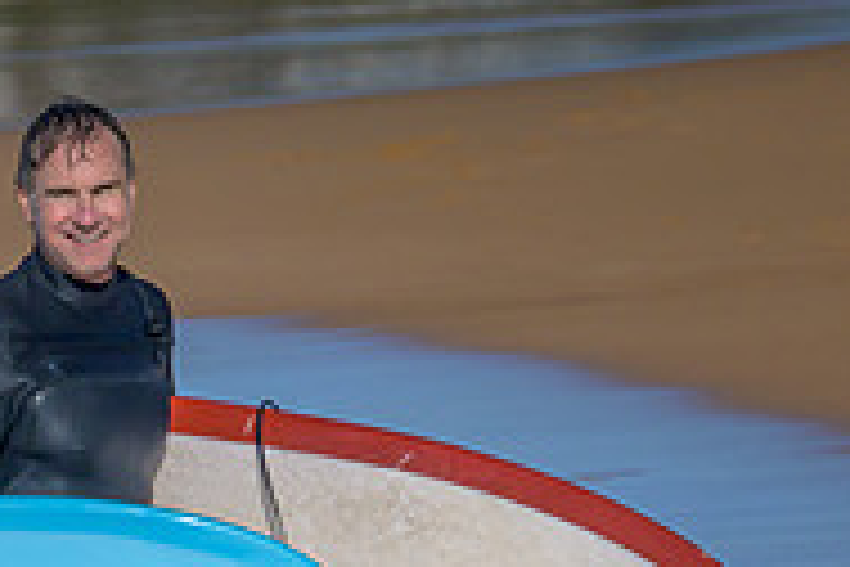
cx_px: -531
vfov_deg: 0.9
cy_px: 912
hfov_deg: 1.4
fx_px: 35414
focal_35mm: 1500
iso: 500
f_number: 11
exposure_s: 1/2000
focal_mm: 380
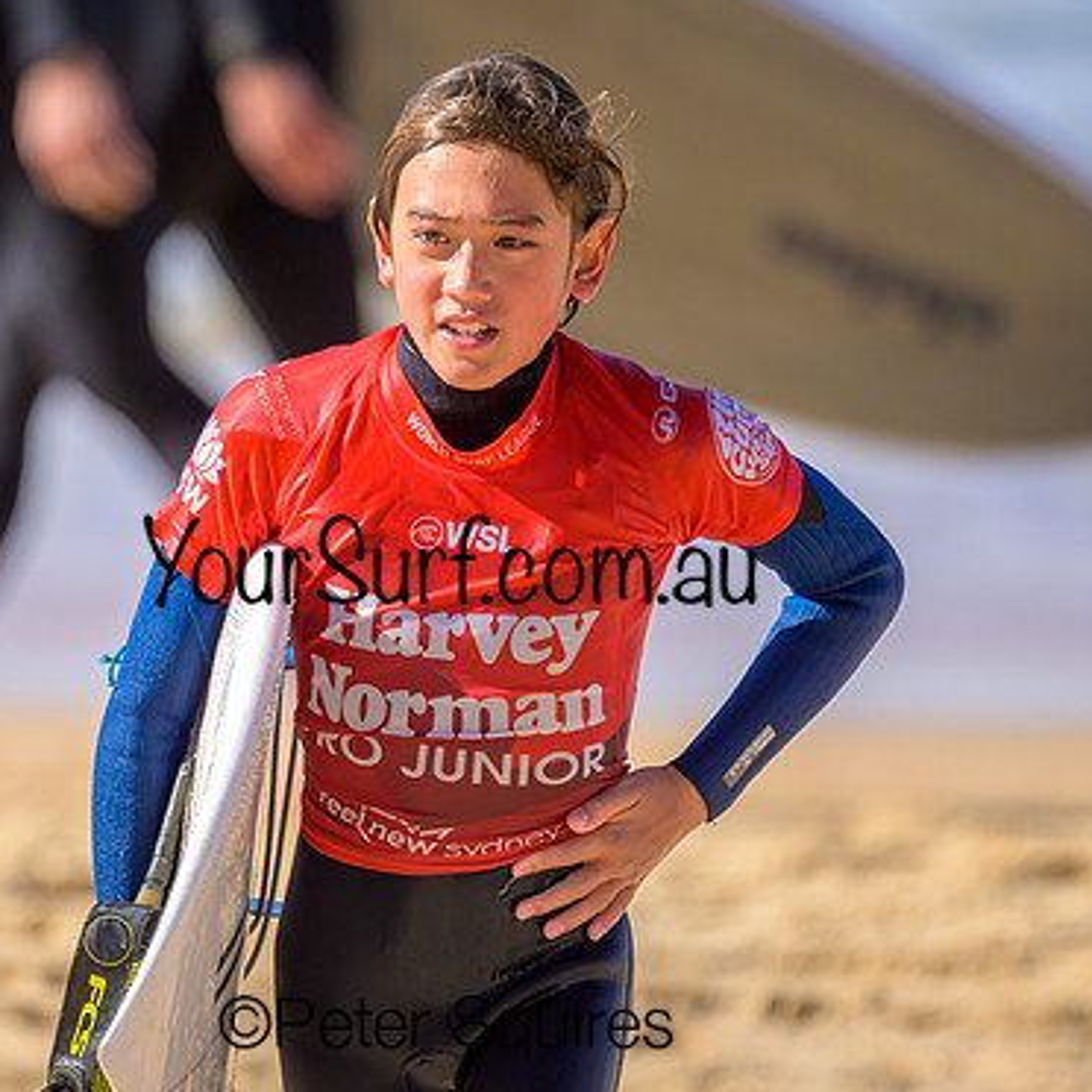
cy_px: 456
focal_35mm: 1210
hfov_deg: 1.4
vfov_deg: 1.4
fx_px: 43185
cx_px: 343
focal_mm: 800
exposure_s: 1/2000
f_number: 6.3
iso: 640
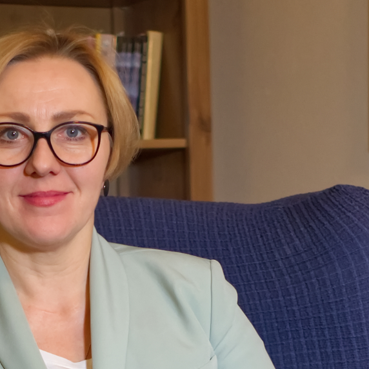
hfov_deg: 22.1
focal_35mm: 78
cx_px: 112
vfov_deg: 21.8
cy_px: 313
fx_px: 941
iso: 1600
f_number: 2
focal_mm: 23
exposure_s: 1/200
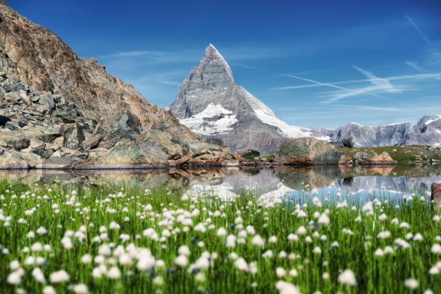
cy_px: 147
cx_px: 220
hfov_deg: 48.5
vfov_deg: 33.4
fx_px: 490
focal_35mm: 40
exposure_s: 1/2900
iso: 200
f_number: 3.2
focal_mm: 26.5
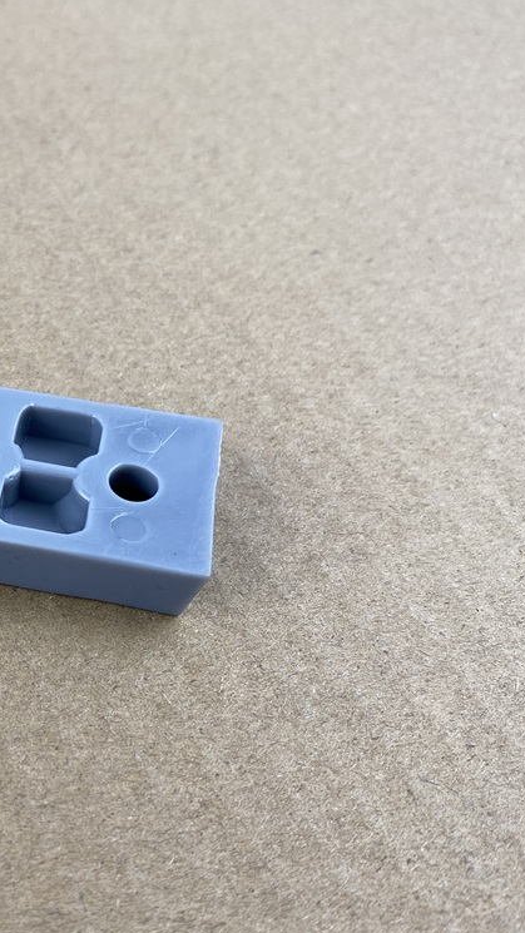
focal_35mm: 46
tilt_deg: -47.4
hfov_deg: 24.3
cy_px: 525
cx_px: -46
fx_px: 1139
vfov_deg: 44.5
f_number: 1.8
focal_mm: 4.25
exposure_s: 1/100
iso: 40
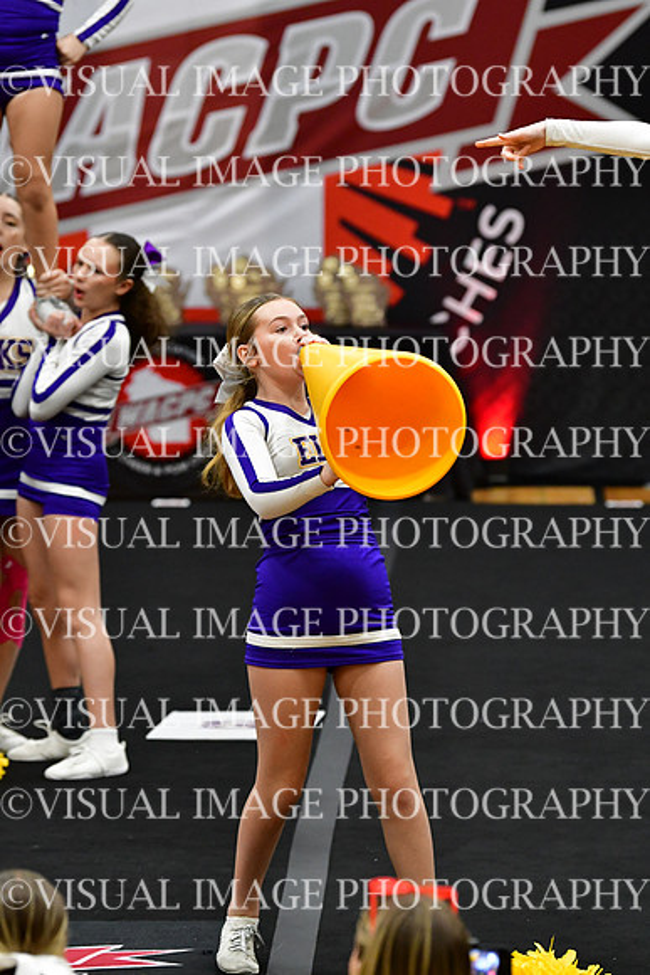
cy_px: 488
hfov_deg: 6.5
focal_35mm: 210
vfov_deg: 9.8
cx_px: 325
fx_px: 5684
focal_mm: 140
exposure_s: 1/500
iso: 4000
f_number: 3.5
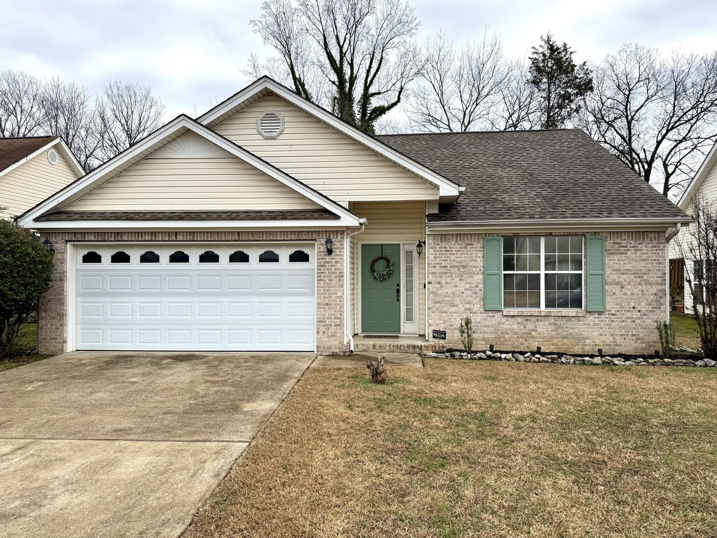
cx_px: 358
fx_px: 497
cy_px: 269
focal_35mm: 24
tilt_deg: +0.9
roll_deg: +0.2
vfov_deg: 56.8
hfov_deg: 71.6
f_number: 1.78
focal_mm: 6.76
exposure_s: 1/3413
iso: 80
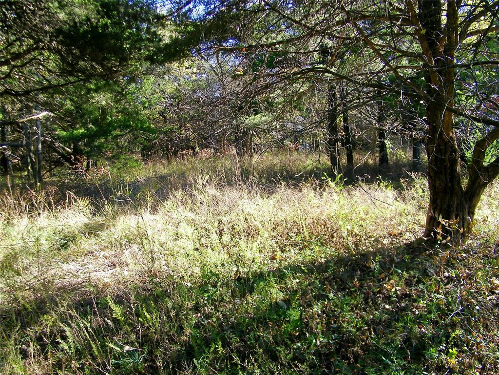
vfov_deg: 49.7
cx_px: 250
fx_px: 404
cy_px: 188
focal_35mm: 28
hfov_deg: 63.4
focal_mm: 5
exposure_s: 1/160
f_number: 3.5
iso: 80
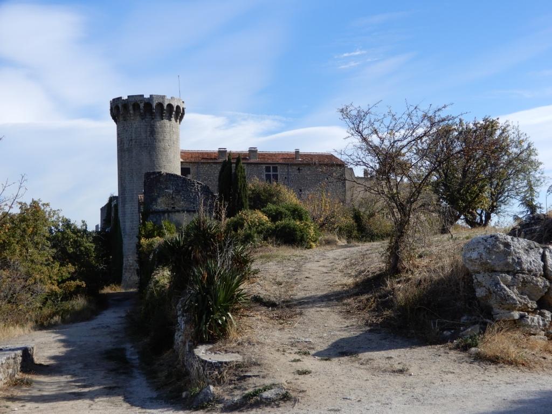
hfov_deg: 38.2
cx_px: 276
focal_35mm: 50
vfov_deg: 29.1
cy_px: 207
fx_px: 797
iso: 80
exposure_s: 1/640
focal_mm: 8.9
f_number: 4
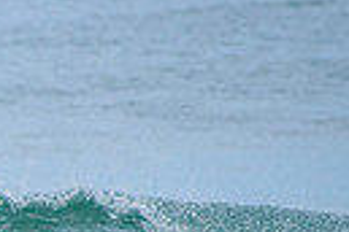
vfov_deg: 0.6
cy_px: 344
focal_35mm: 2248
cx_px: -333
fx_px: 21791
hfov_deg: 0.9
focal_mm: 500
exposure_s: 1/2000
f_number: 5.6
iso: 250
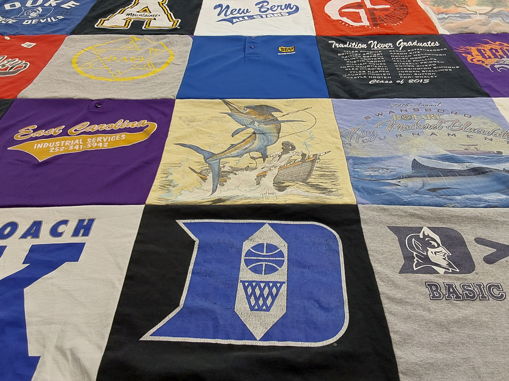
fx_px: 456
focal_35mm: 31
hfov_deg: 58.3
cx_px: 261
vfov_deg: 45.4
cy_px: 171
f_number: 1.9
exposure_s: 1/60
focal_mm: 2.91
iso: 50
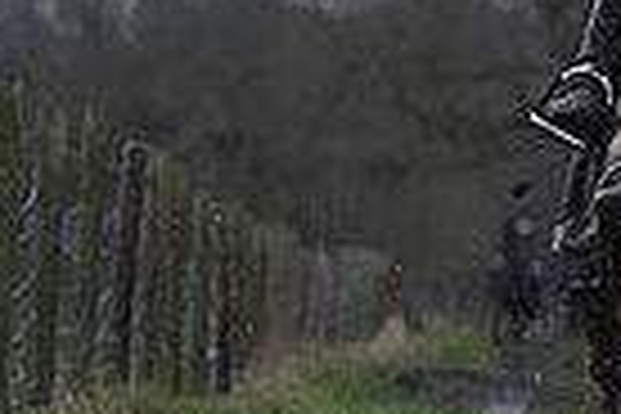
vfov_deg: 1.8
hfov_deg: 2.6
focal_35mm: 775
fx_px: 13368
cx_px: 1274
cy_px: -18
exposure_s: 1/1250
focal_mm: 185
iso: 1600
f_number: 5.6
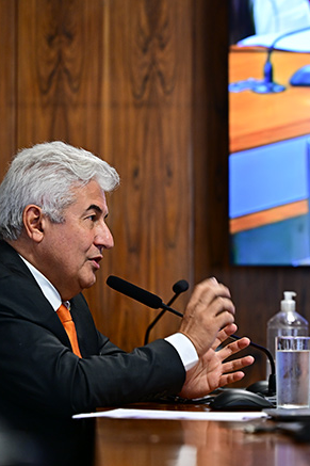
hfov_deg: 6.3
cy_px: 192
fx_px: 2792
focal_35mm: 216
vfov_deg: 9.5
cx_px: 384
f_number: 2.8
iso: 400
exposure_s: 1/60
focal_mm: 110
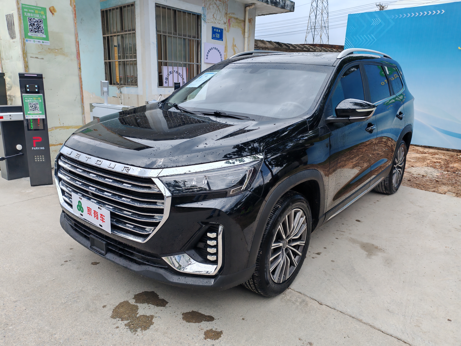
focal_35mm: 27
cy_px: 173
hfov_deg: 65.3
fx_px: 360
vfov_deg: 51.4
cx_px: 230
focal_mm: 5.52
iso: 50
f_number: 1.95
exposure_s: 1/1300
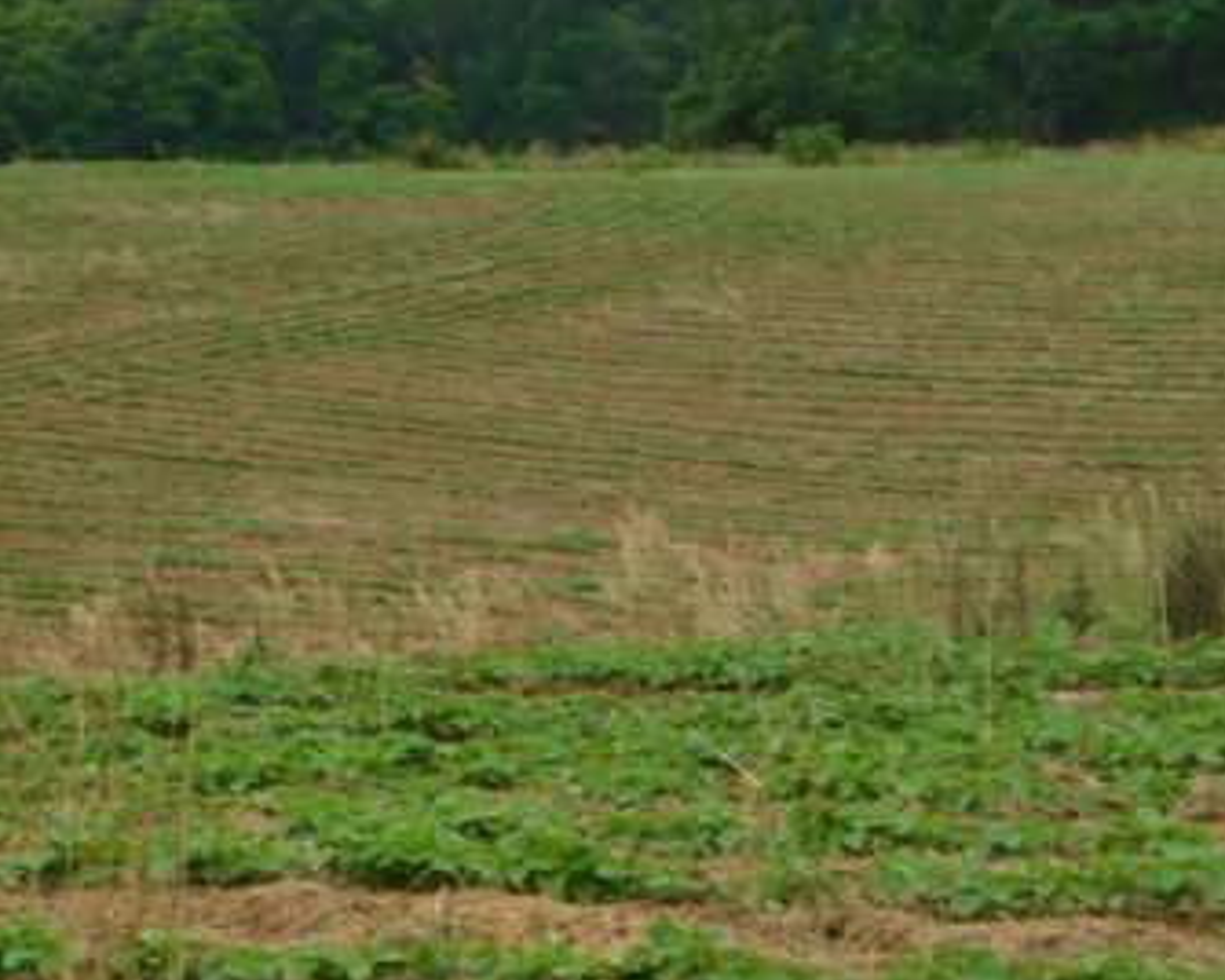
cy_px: 556
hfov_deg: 13.8
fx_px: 5003
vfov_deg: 11.2
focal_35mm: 138
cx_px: 1128
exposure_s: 1/60
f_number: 4.3
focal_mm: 12.6
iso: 125
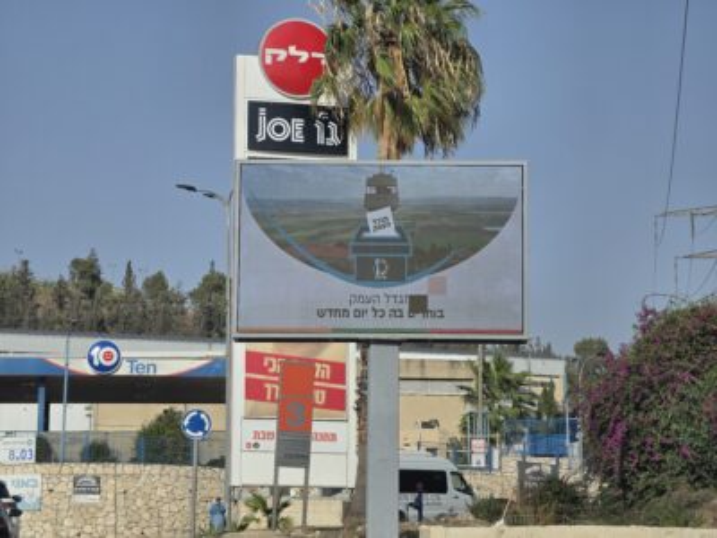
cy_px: 269
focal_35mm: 115
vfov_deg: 12.9
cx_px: 358
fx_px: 2382
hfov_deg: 17.1
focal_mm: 18.6
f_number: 2.9
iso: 50
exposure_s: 1/1789
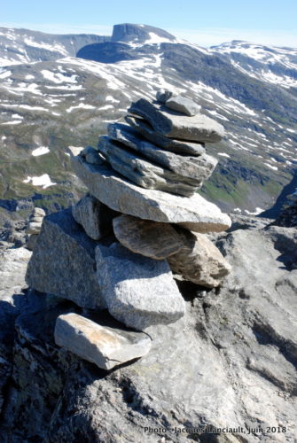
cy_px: 222
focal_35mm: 51
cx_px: 148
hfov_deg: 26.6
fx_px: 629
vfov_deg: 38.8
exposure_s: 1/80
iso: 400
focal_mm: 34
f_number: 22
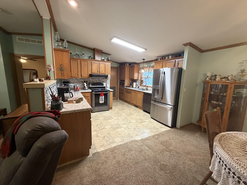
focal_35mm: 14
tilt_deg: -8.4
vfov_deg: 85.7
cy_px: 92
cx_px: 124
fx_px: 100
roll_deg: -1.3
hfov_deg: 102.1
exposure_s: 1/60
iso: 500
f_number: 2.2
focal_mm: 2.22
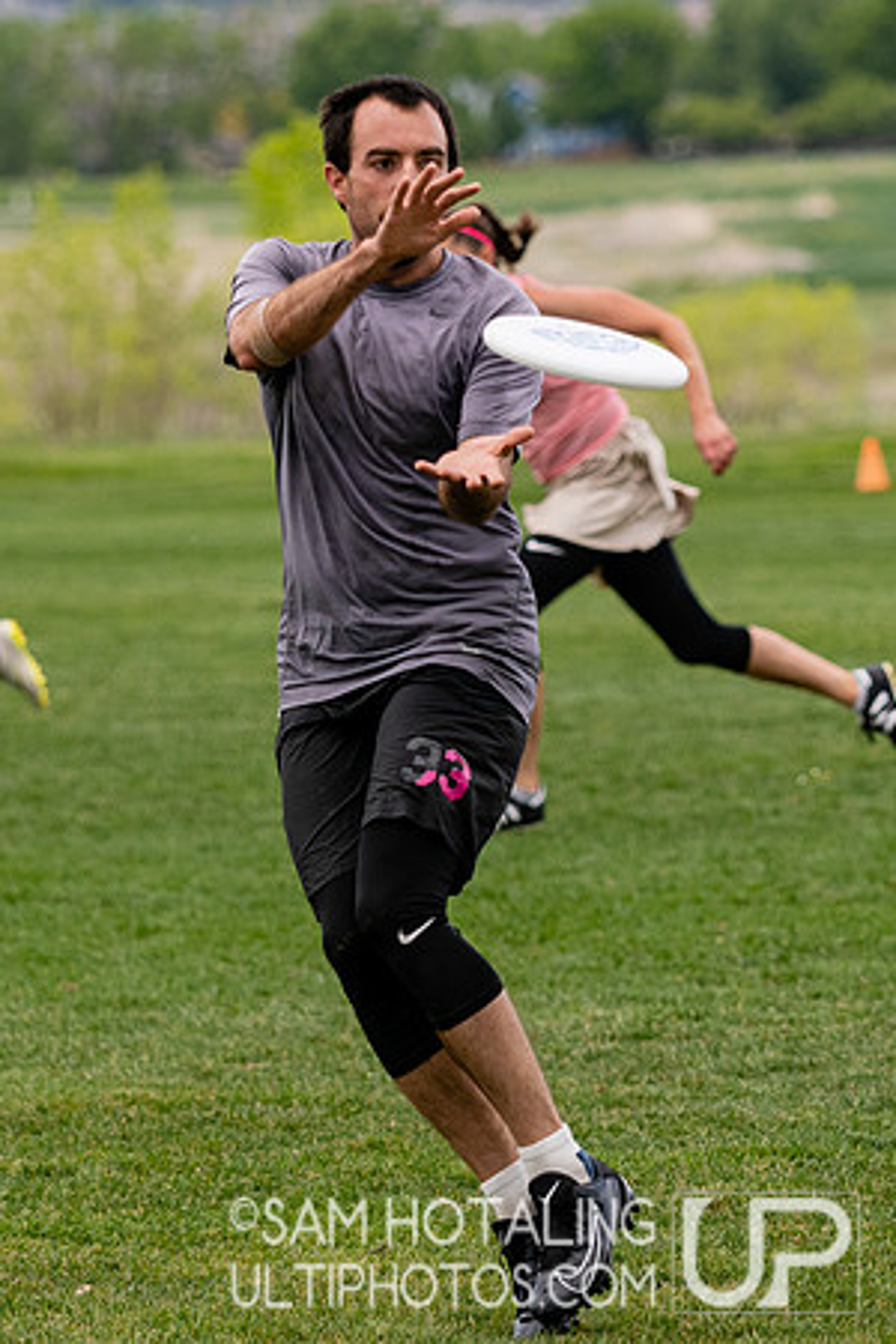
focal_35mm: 346
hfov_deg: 4.0
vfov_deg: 6.0
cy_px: 453
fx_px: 12914
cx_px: 448
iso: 220
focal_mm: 116
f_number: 2.8
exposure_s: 1/2500
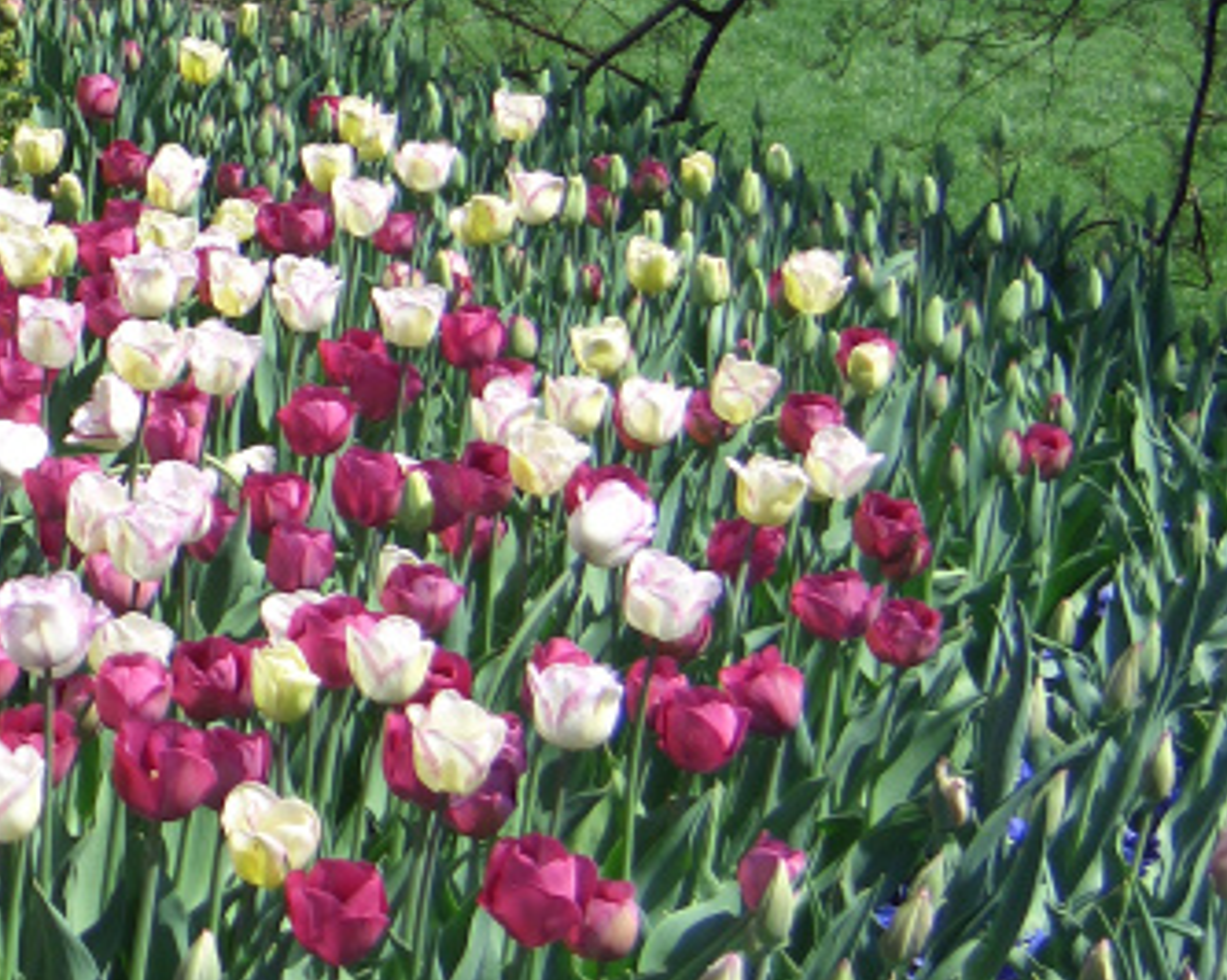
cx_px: -55
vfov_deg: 13.6
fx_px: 4101
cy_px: 216
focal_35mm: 113
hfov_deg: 16.6
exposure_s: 1/500
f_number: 3.3
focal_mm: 11.4
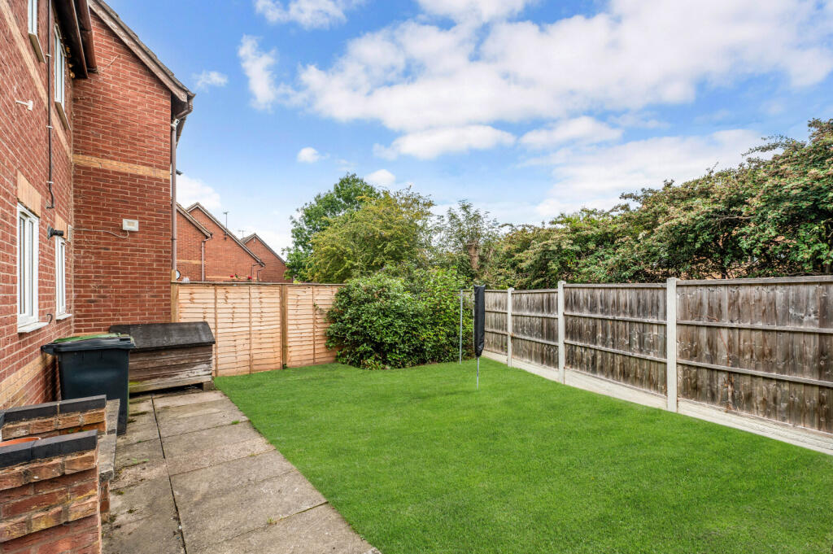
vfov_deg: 81.1
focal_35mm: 14
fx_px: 324
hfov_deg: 104.3
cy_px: 277
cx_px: 416
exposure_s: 1/125
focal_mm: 14
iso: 200
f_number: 9
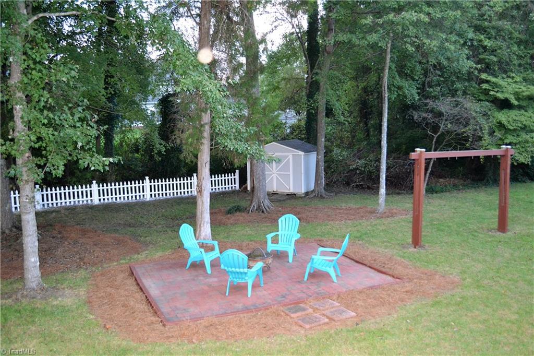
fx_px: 489
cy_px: 178
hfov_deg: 57.2
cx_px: 267
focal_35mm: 33
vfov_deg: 39.9
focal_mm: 22
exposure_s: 1/60
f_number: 4
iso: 2200
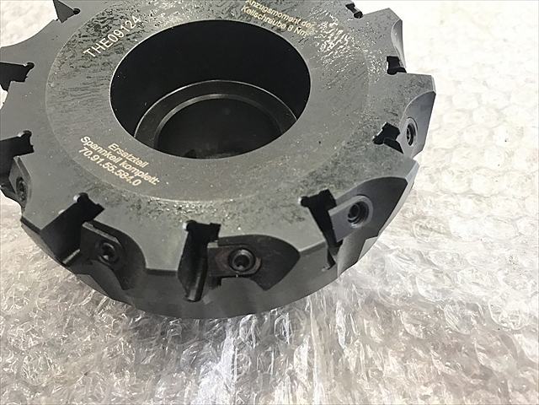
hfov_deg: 63.4
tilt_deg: -56.7
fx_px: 436
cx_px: 270
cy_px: 202
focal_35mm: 28
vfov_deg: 49.7
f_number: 1.8
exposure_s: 1/30
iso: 40
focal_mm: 3.99
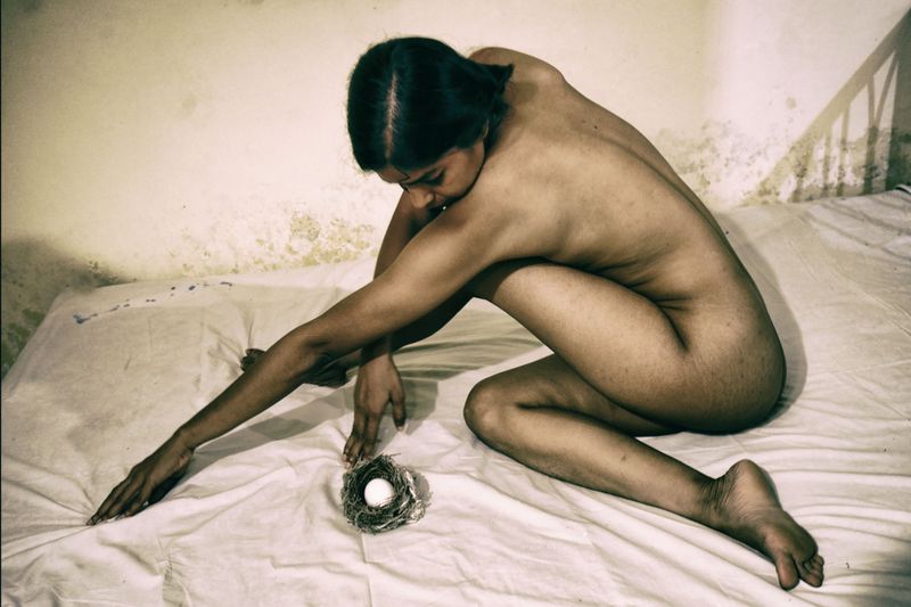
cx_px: 456
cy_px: 304
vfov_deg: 37.8
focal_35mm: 35
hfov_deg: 54.4
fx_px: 885
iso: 1000
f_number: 5
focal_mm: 35
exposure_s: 1/25
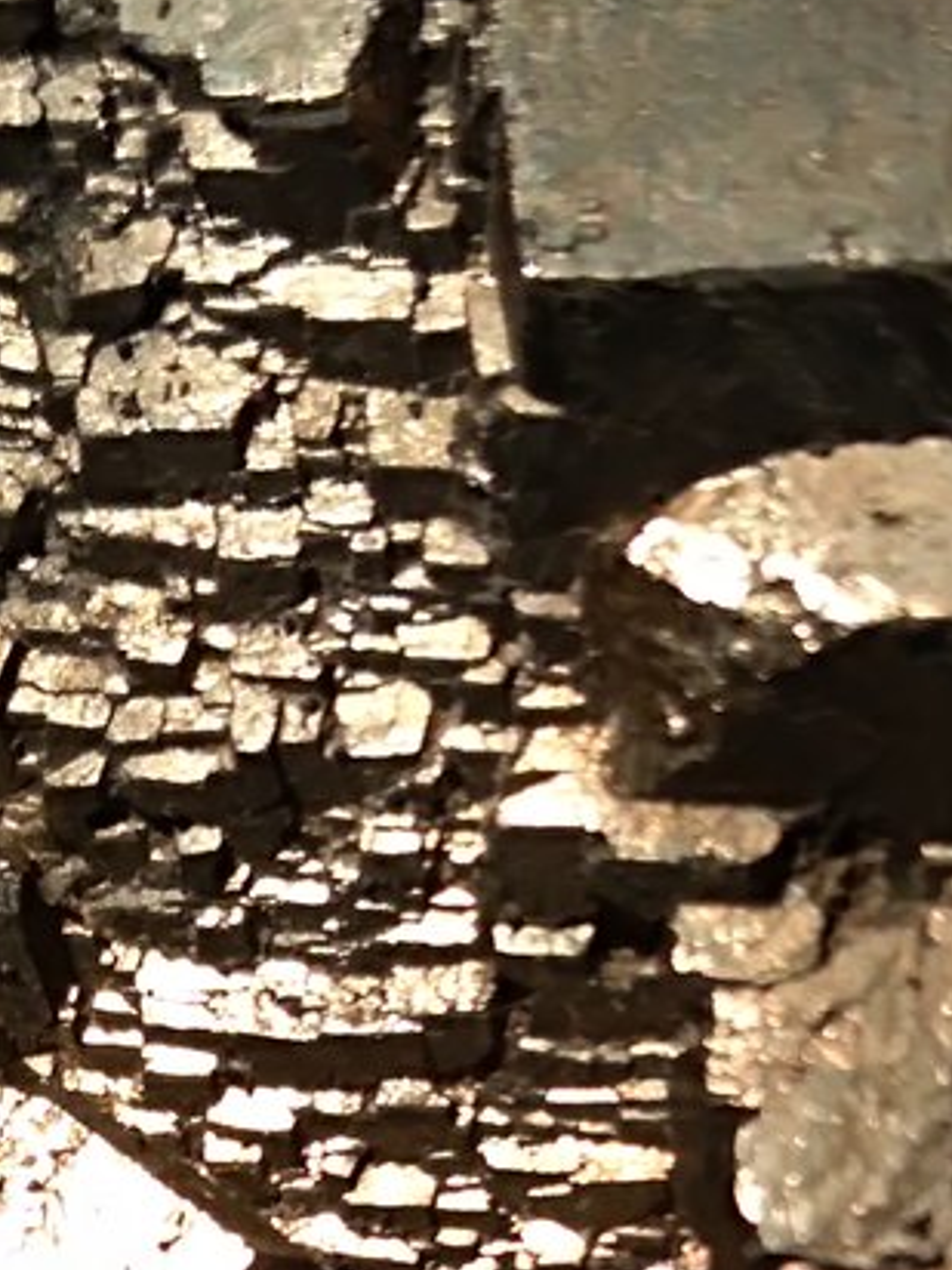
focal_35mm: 101
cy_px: 1529
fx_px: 3704
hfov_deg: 14.6
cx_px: 561
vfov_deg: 18.4
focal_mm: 3.54
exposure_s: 1/100
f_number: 2
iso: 151
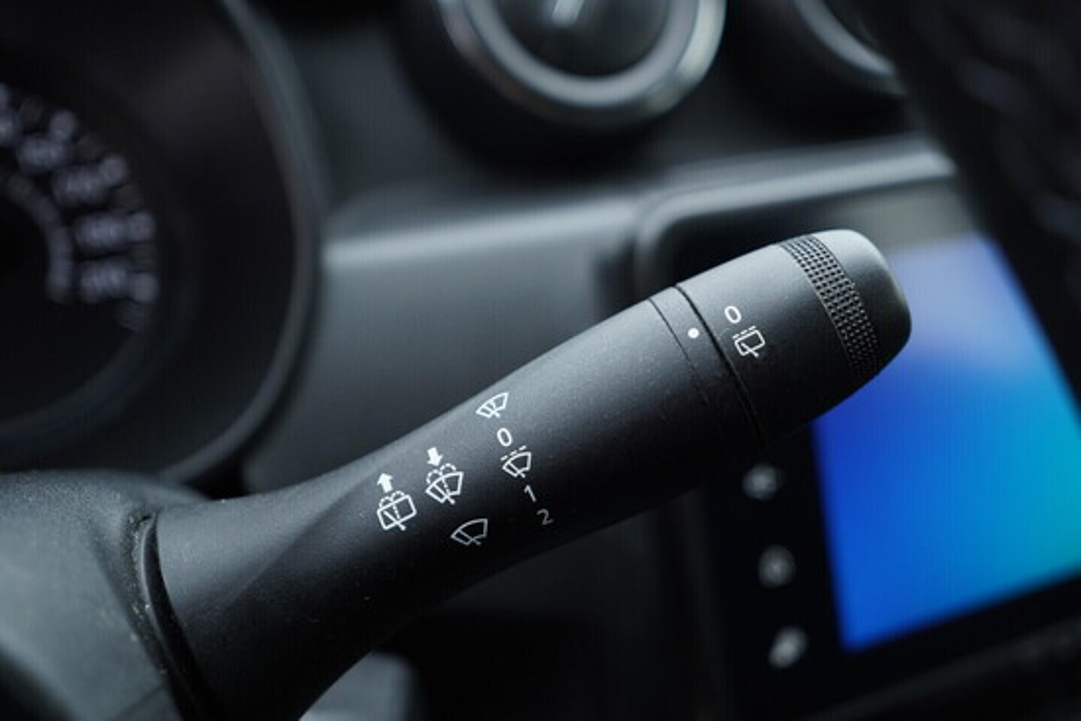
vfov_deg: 36.9
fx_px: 1081
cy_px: 360
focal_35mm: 36
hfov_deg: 53.1
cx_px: 540
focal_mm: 24
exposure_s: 1/40
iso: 200
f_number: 2.8
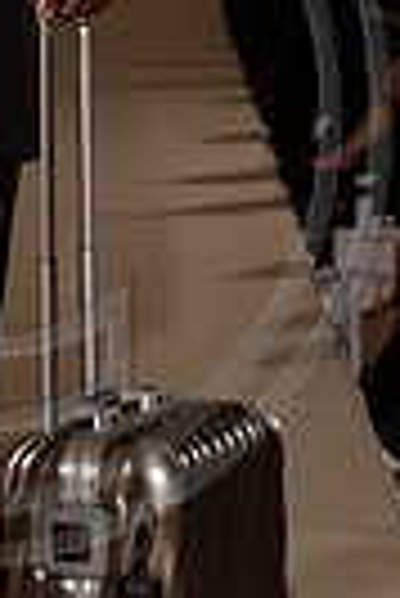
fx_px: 4205
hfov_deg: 5.4
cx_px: -61
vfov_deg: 8.1
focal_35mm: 253
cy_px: 112
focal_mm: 75
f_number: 9
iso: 800
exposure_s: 1/250
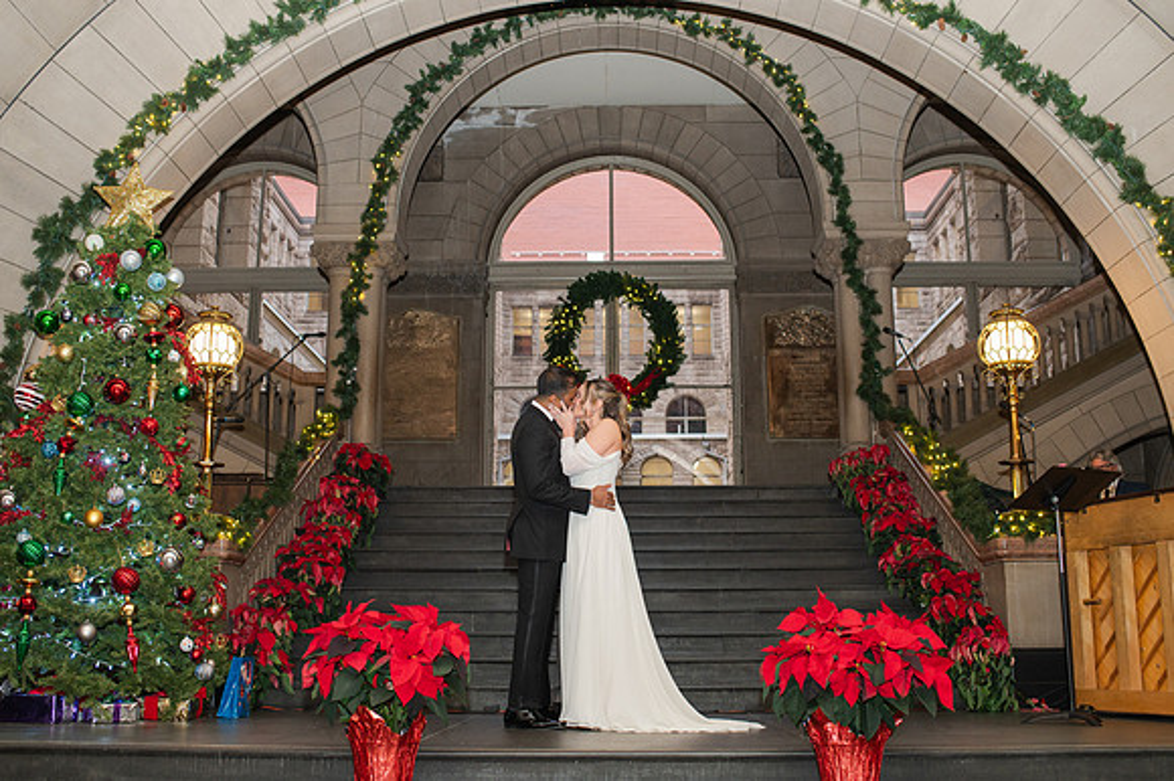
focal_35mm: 39
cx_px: 578
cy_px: 371
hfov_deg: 50.1
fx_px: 1256
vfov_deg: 34.6
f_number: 3.5
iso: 1000
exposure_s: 1/200
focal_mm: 35
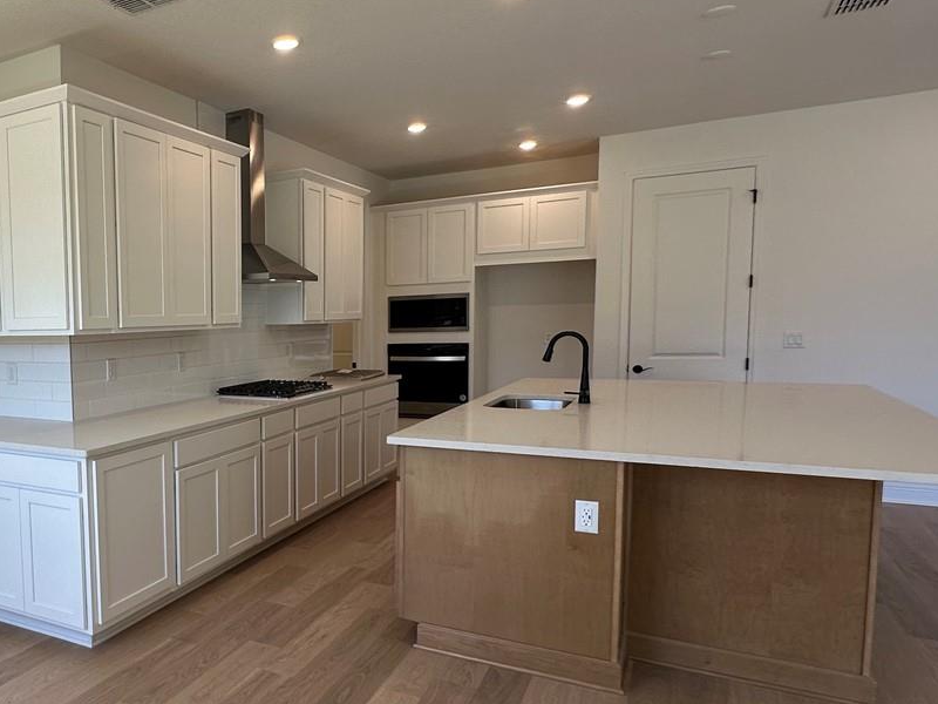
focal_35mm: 28
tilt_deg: -5.0
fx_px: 759
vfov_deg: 49.6
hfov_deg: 57.1
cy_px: 395
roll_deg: +1.9
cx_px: 145
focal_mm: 2.22
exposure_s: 1/120
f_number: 2.2
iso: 50
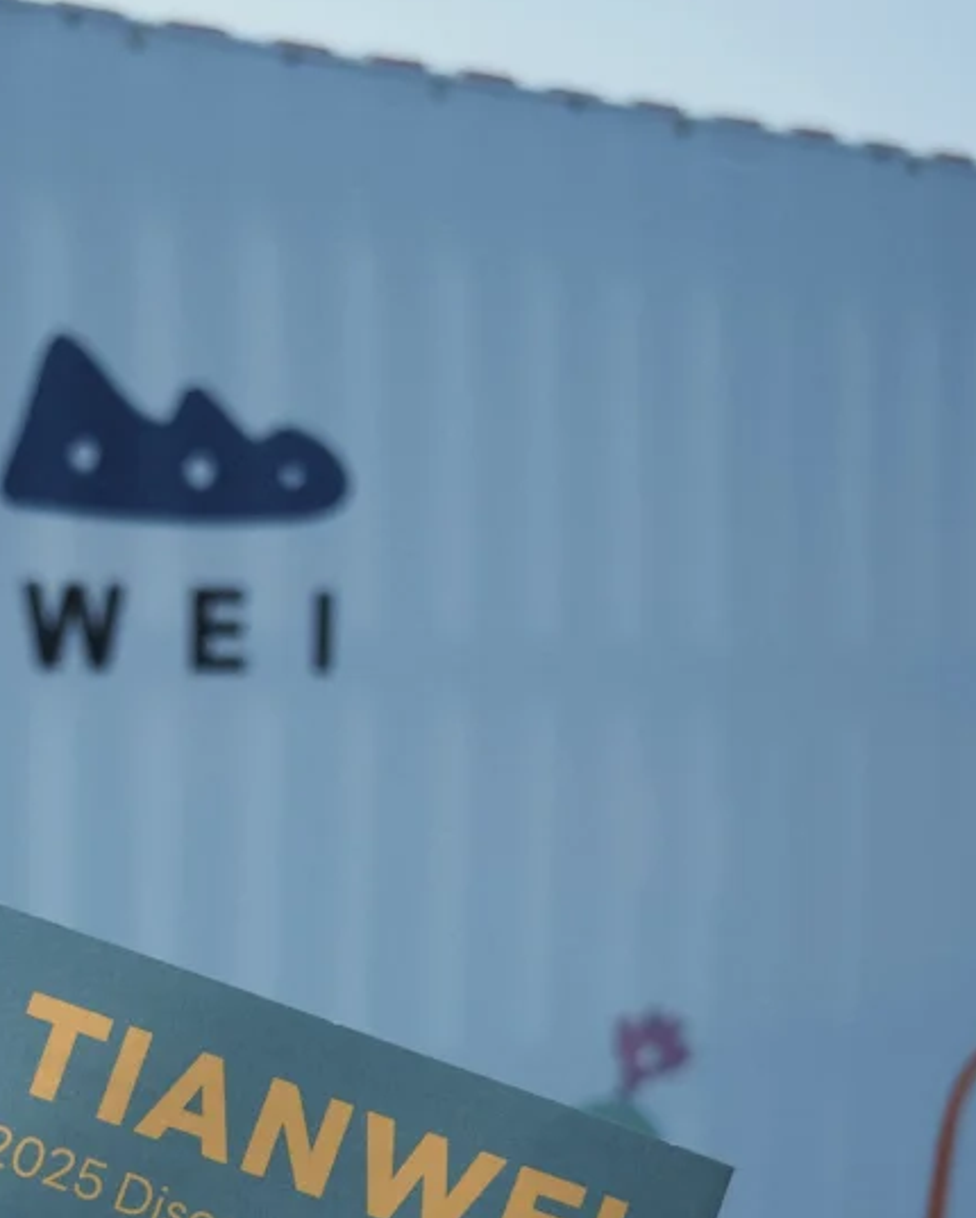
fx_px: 2454
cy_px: 1291
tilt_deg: -11.6
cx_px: -30
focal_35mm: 68
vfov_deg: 26.1
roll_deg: +1.6
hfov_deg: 21.6
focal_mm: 5.7
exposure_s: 1/5587
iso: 50
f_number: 1.5
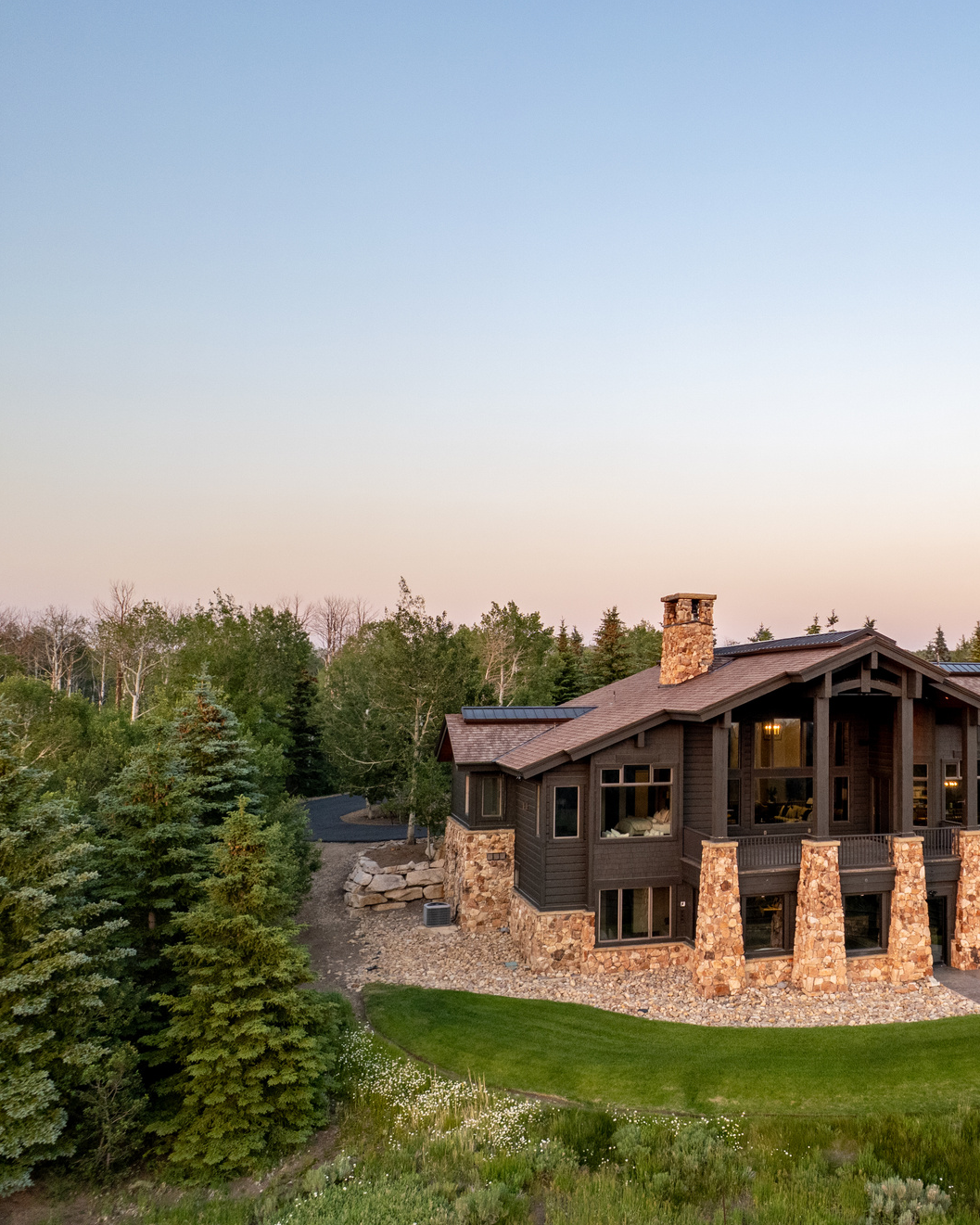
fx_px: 1160
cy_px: 594
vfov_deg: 55.7
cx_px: 828
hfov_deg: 43.0
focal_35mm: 32
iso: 100
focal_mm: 8.38
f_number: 2.8
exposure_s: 1/90
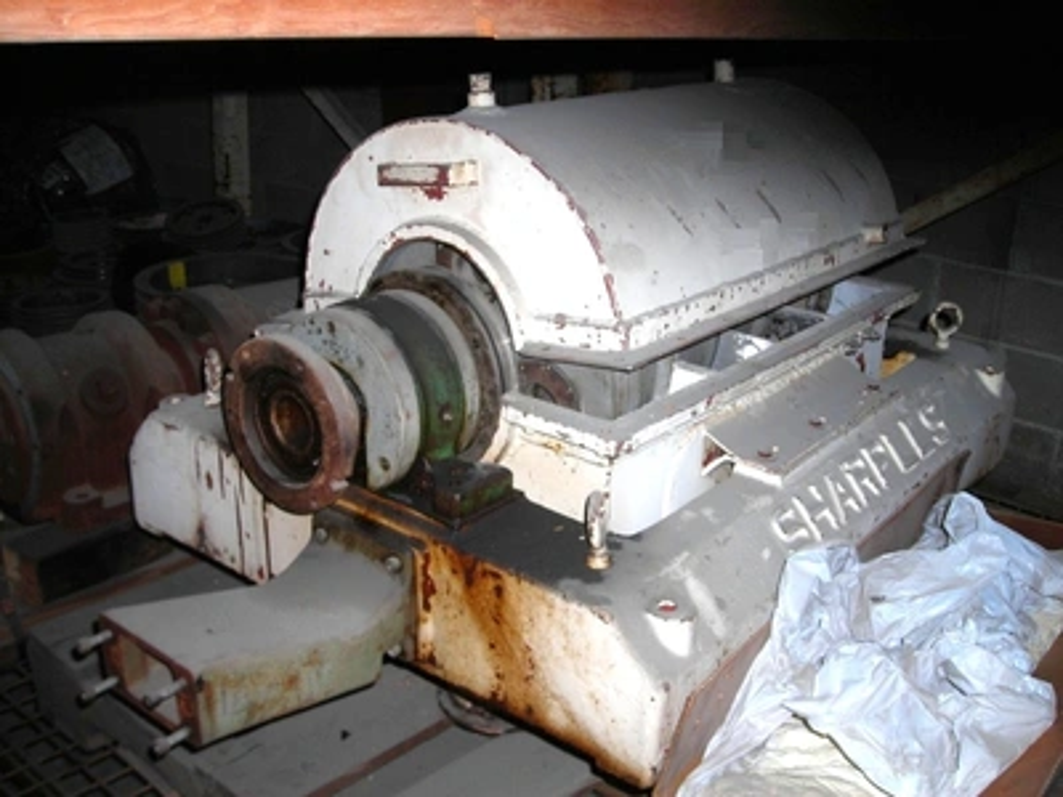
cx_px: 532
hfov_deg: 49.0
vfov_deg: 37.7
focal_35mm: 38
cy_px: 398
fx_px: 1167
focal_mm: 6.3
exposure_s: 1/60.1
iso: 50
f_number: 3.2
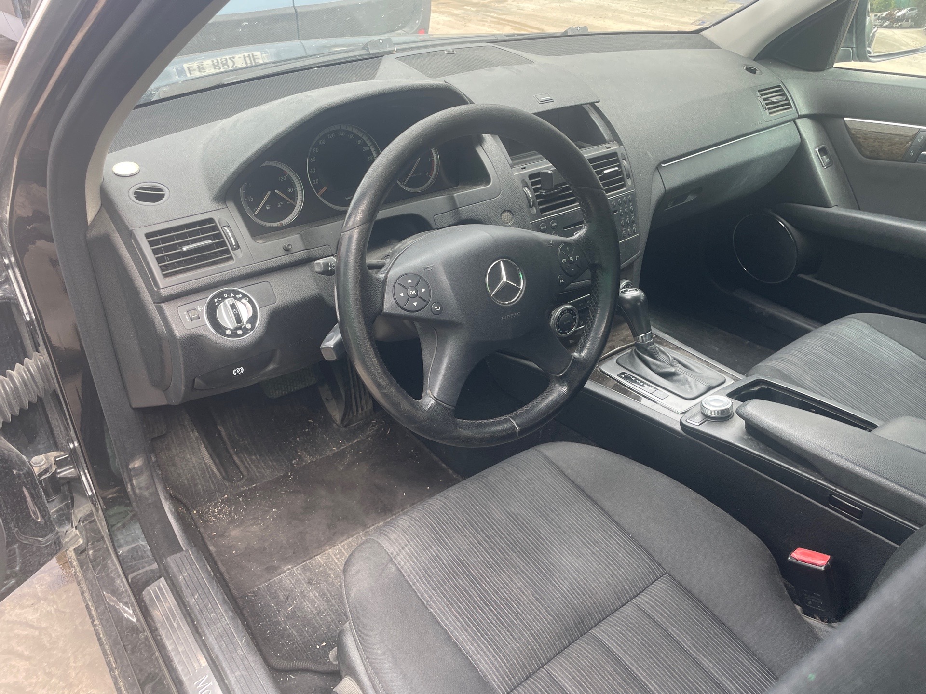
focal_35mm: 26
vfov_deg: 53.1
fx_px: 696
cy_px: 347
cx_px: 463
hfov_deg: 67.3
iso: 40
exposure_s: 1/121
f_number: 1.6
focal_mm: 4.2
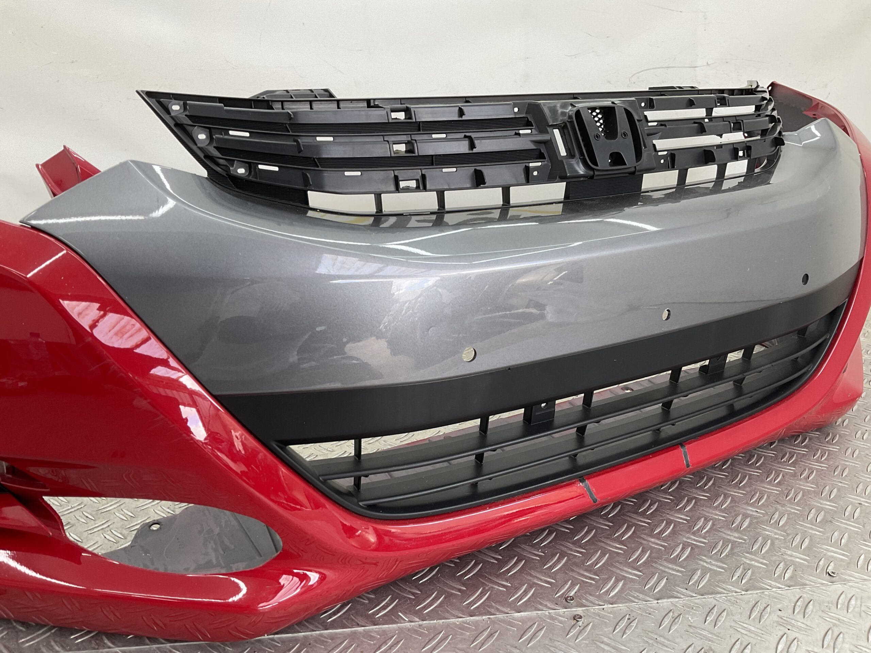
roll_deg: +1.3
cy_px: 326
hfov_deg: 61.7
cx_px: 436
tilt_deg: -17.5
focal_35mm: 29
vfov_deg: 48.2
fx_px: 730
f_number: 1.8
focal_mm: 3
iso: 32
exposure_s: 1/100
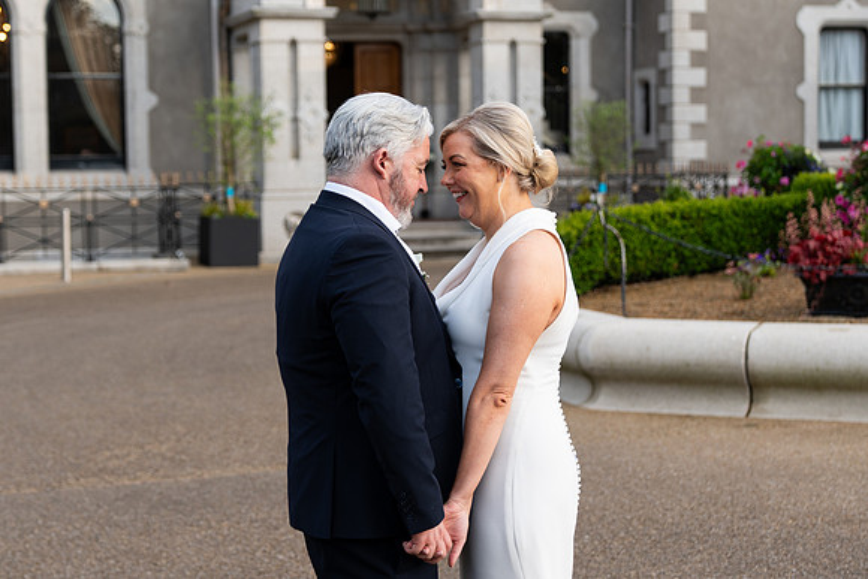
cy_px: 290
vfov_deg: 18.7
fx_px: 1760
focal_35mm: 73
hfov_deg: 27.7
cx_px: 434
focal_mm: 49
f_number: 2.8
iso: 125
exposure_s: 1/200
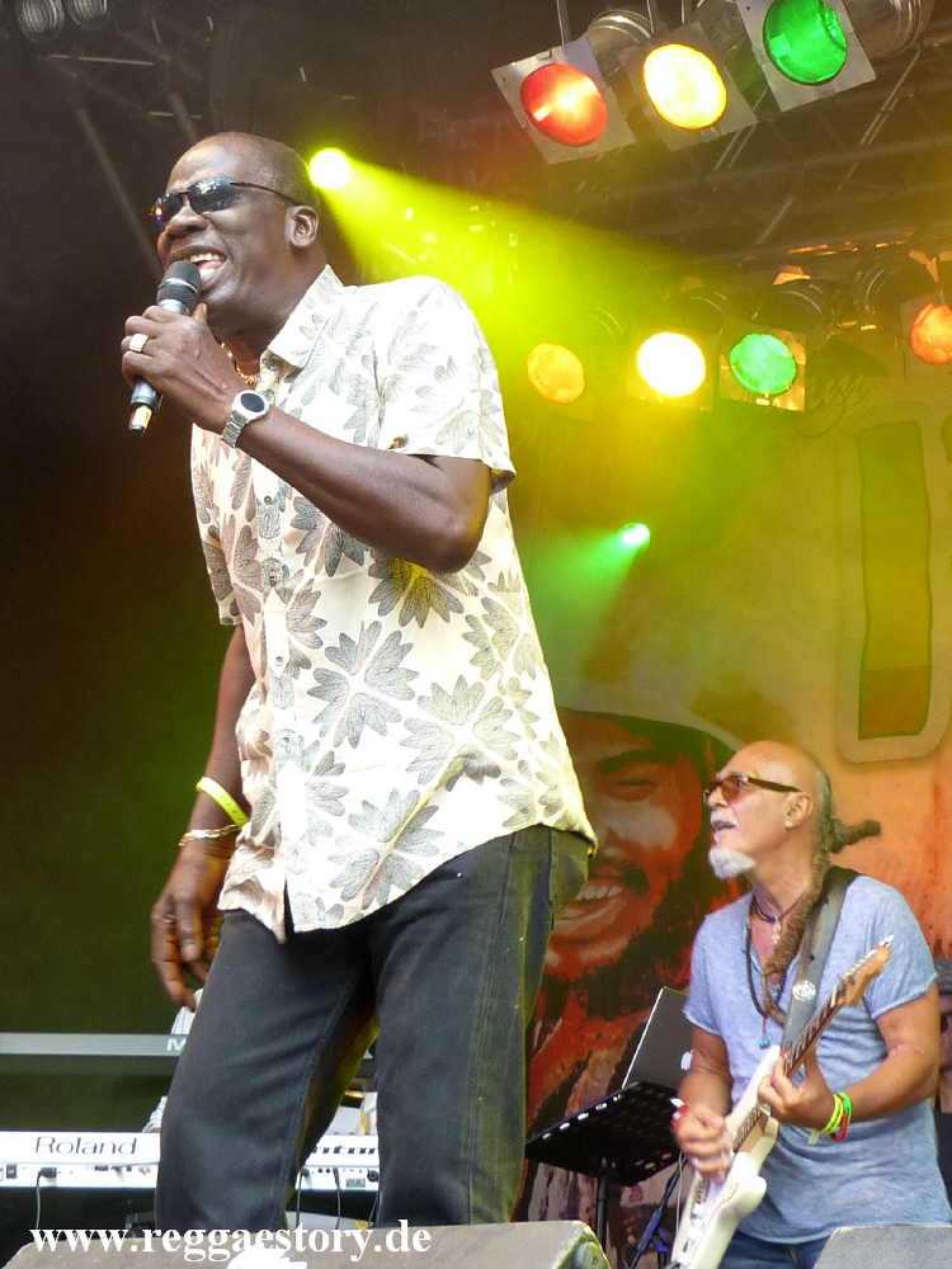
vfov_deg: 40.4
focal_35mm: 47
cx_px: 476
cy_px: 634
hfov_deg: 30.9
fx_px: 1723
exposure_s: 1/60
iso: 125
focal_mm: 8.4
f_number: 2.8
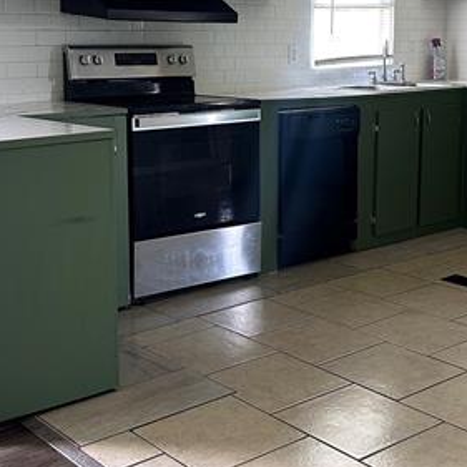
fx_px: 885
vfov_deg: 29.2
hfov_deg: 29.5
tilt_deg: -6.3
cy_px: 131
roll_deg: -1.3
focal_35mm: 58
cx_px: 288
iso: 250
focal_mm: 6.86
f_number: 1.78
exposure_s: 1/78
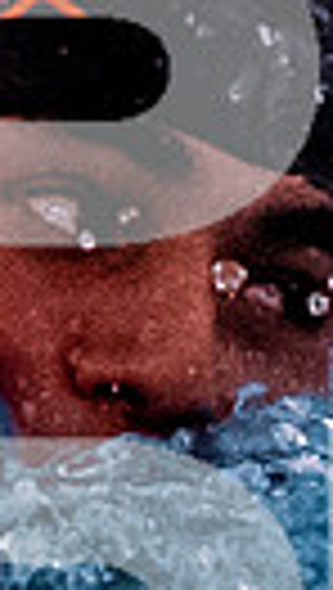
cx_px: -36
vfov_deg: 0.6
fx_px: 56205
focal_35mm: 3592
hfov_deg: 0.3
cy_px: 113
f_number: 2.8
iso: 6400
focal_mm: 200
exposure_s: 1/1600
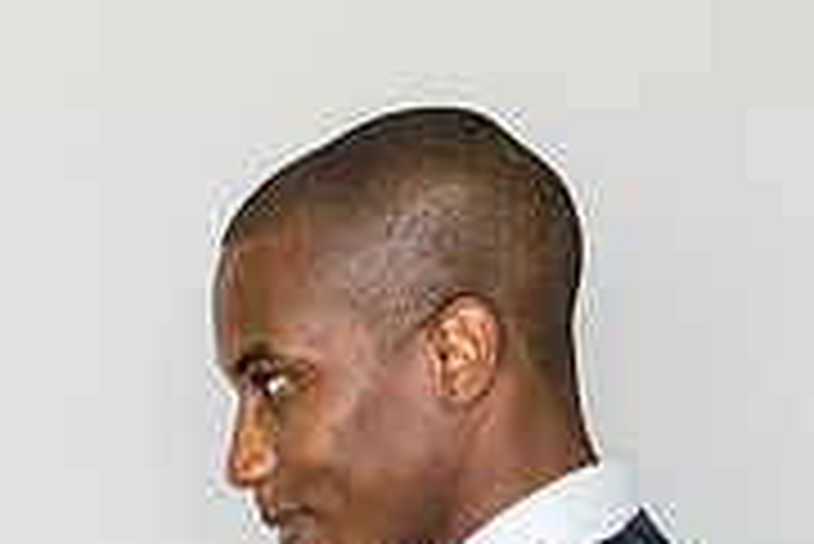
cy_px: 618
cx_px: 0
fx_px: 3983
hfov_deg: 11.6
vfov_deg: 7.8
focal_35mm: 176
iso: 800
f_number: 2.8
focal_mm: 55
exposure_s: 1/125
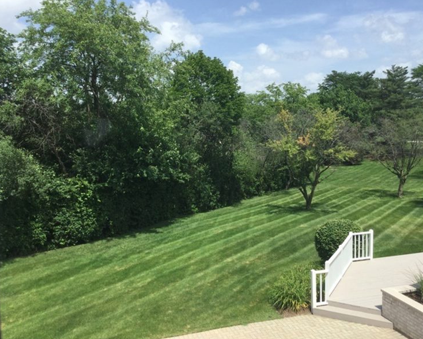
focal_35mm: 33
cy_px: 170
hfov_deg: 54.2
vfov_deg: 44.5
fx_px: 413
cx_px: 201
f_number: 2.4
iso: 25
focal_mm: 3.3
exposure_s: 1/1031
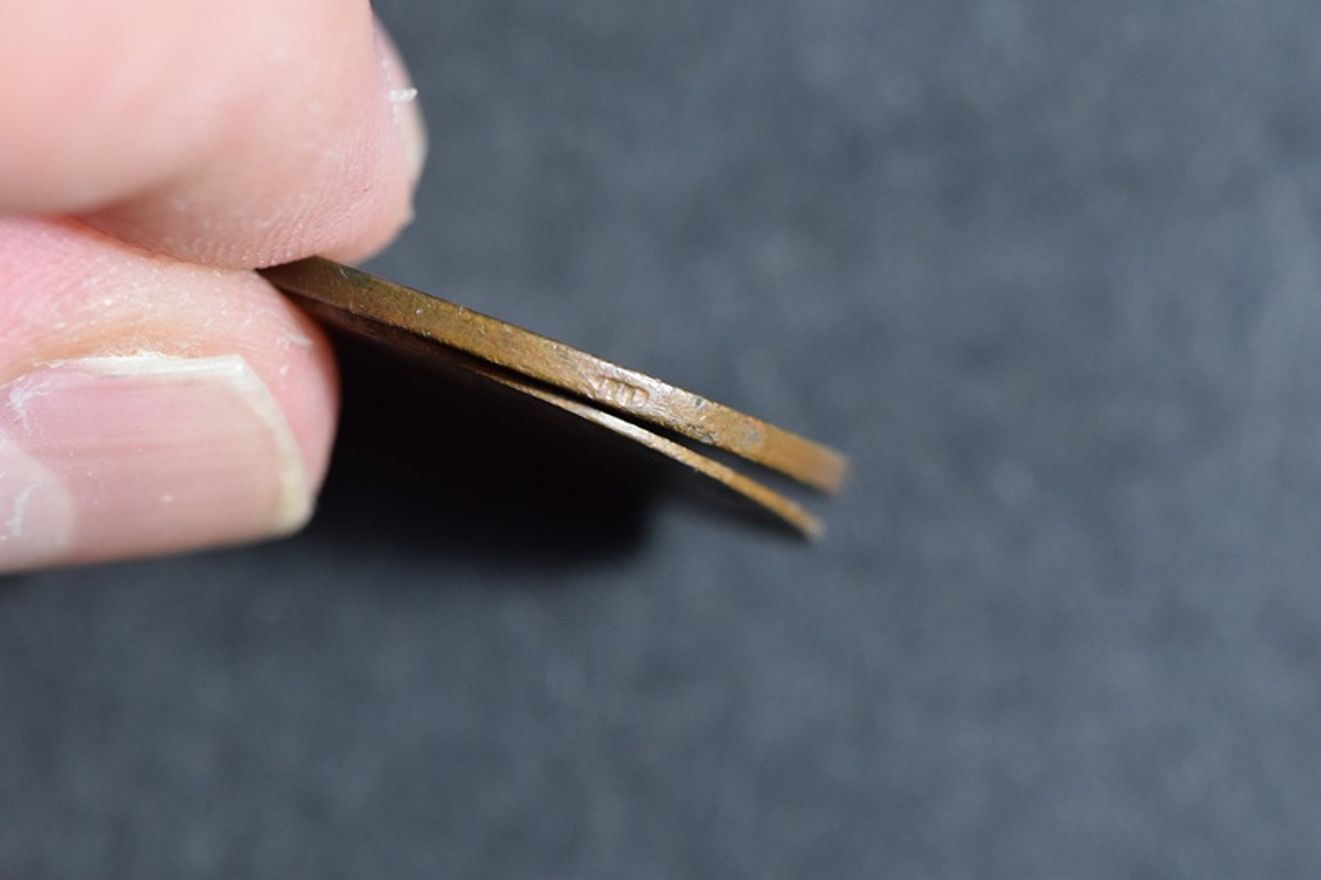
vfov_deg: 8.7
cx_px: 660
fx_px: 5778
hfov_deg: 13.0
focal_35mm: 158
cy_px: 440
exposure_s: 1/100
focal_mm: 105
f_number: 9
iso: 1600
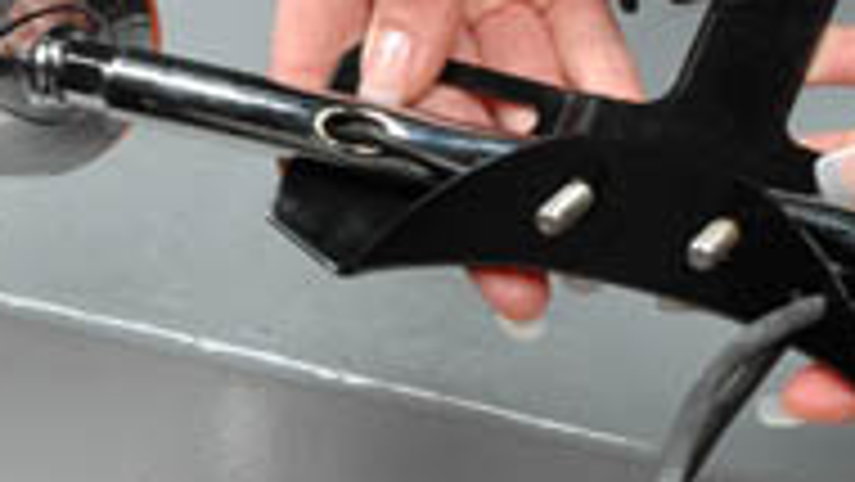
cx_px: 670
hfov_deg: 10.8
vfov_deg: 6.1
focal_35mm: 198
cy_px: 167
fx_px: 4490
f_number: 18
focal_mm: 48
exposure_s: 1/125
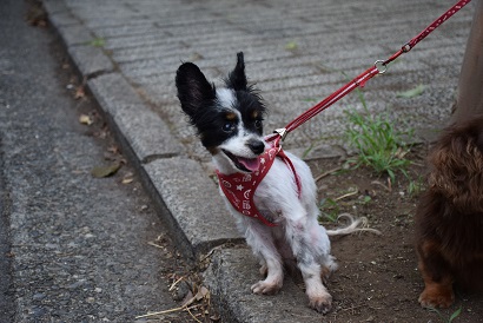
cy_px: 162
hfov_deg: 27.0
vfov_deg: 18.2
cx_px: 242
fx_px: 1007
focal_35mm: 75
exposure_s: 1/1000
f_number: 4.8
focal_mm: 50
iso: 800
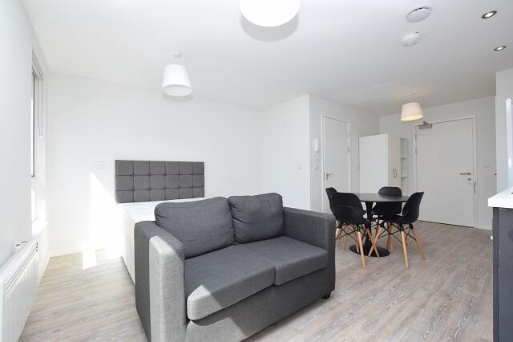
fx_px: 214
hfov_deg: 100.4
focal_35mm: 15
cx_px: 256
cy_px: 171
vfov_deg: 77.3
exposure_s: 1/160
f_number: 6.3
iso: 400
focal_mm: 10
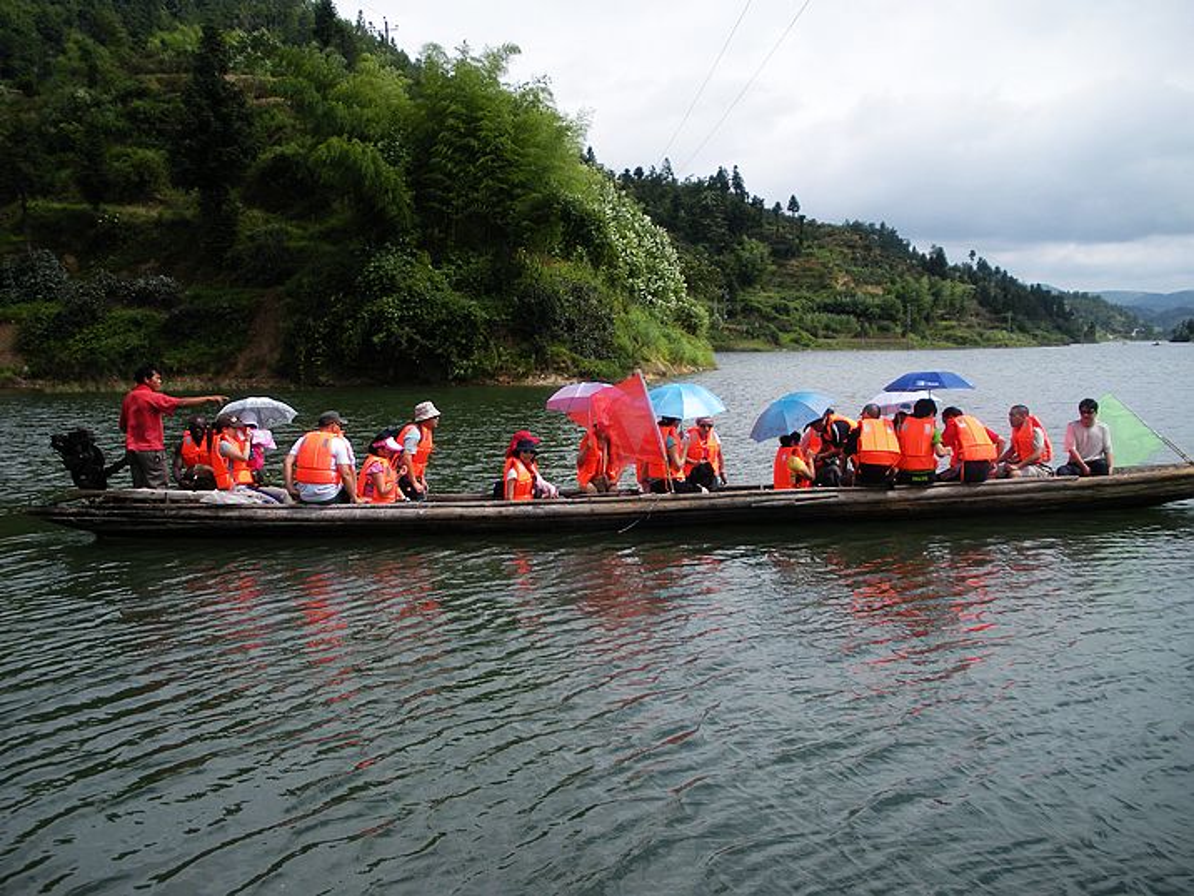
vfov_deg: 39.7
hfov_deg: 51.4
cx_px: 597
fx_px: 1242
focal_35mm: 36
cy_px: 448
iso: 64
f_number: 3.5
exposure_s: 1/615
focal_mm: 6.3
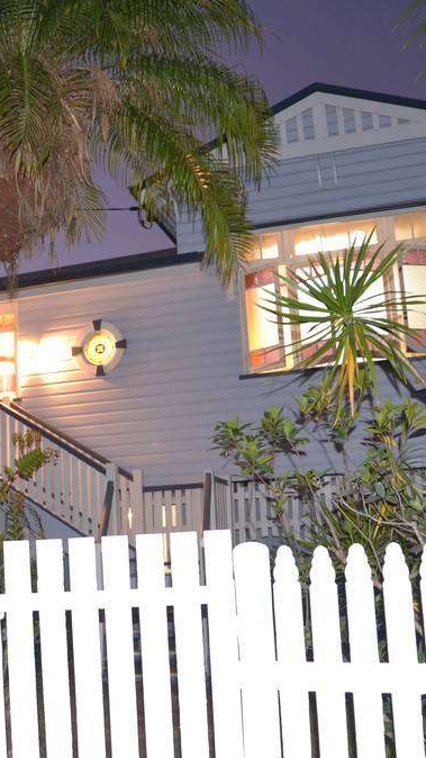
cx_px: 93
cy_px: 383
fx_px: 864
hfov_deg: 27.2
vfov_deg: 47.4
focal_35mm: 43
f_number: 3.5
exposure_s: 1/4
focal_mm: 18
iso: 800
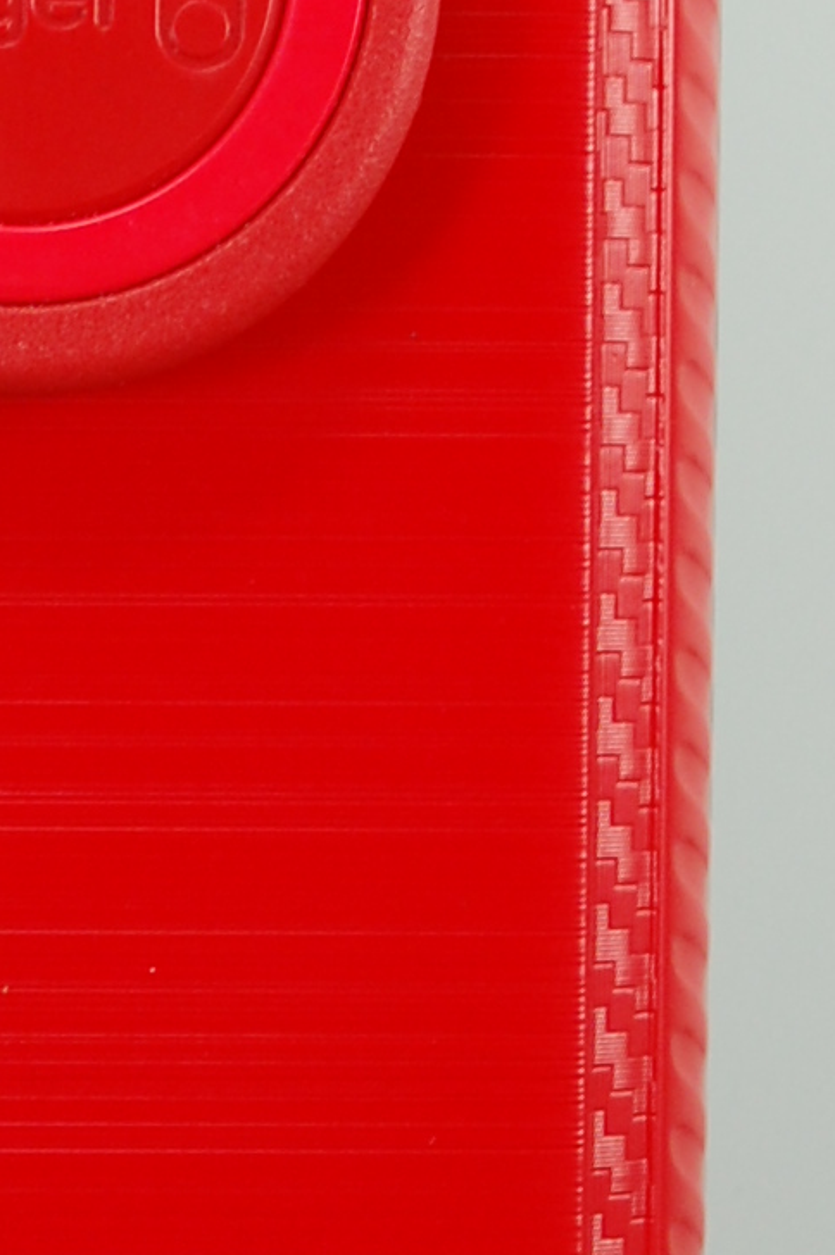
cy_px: 331
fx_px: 7773
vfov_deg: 9.2
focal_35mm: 223
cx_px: -143
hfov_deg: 6.1
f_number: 5.3
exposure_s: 1/60
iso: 400
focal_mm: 36
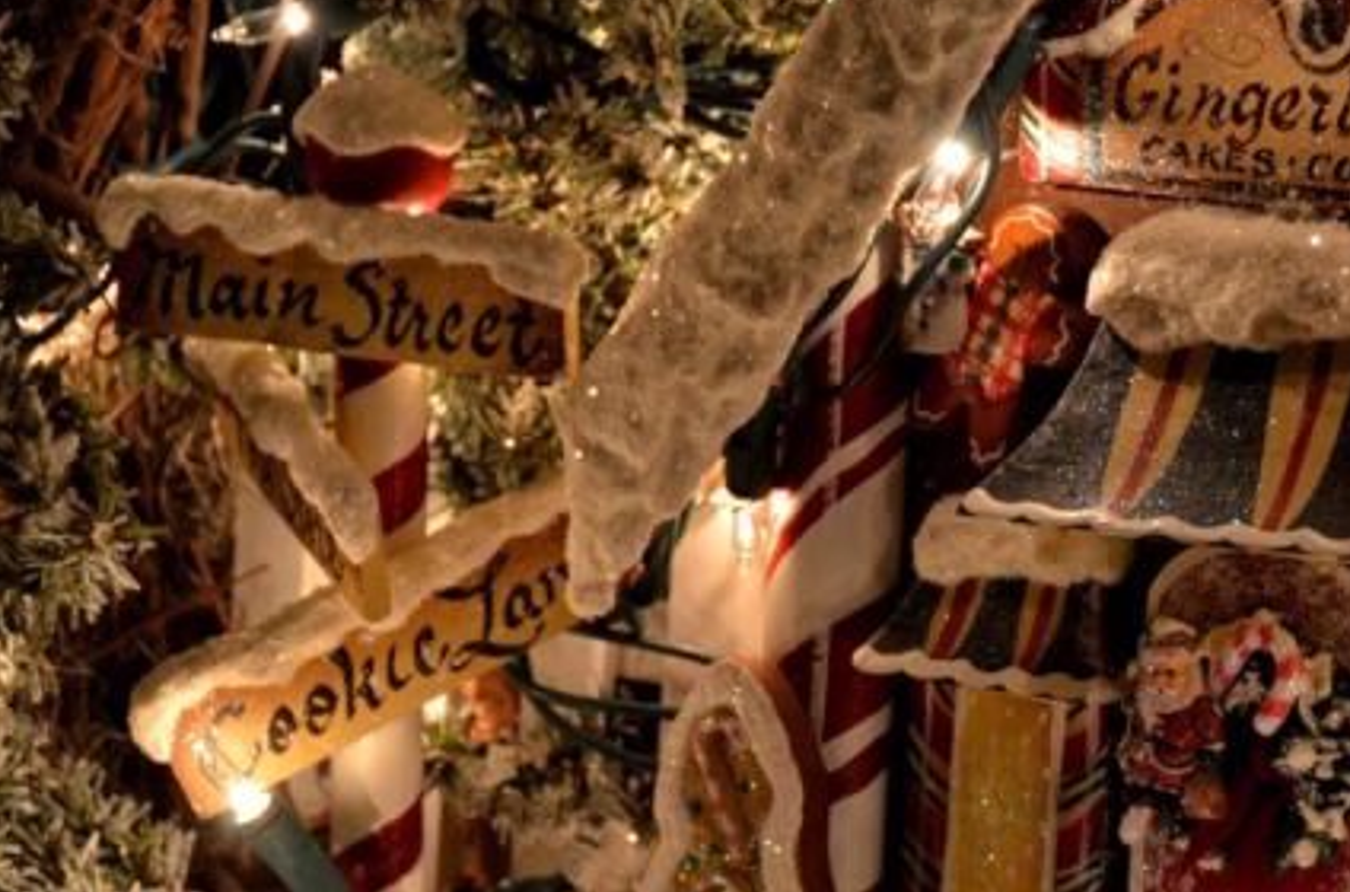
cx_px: 1006
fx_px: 8889
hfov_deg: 8.7
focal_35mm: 238
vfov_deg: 5.7
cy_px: 550
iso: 900
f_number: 5.3
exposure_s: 1/30
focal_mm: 105
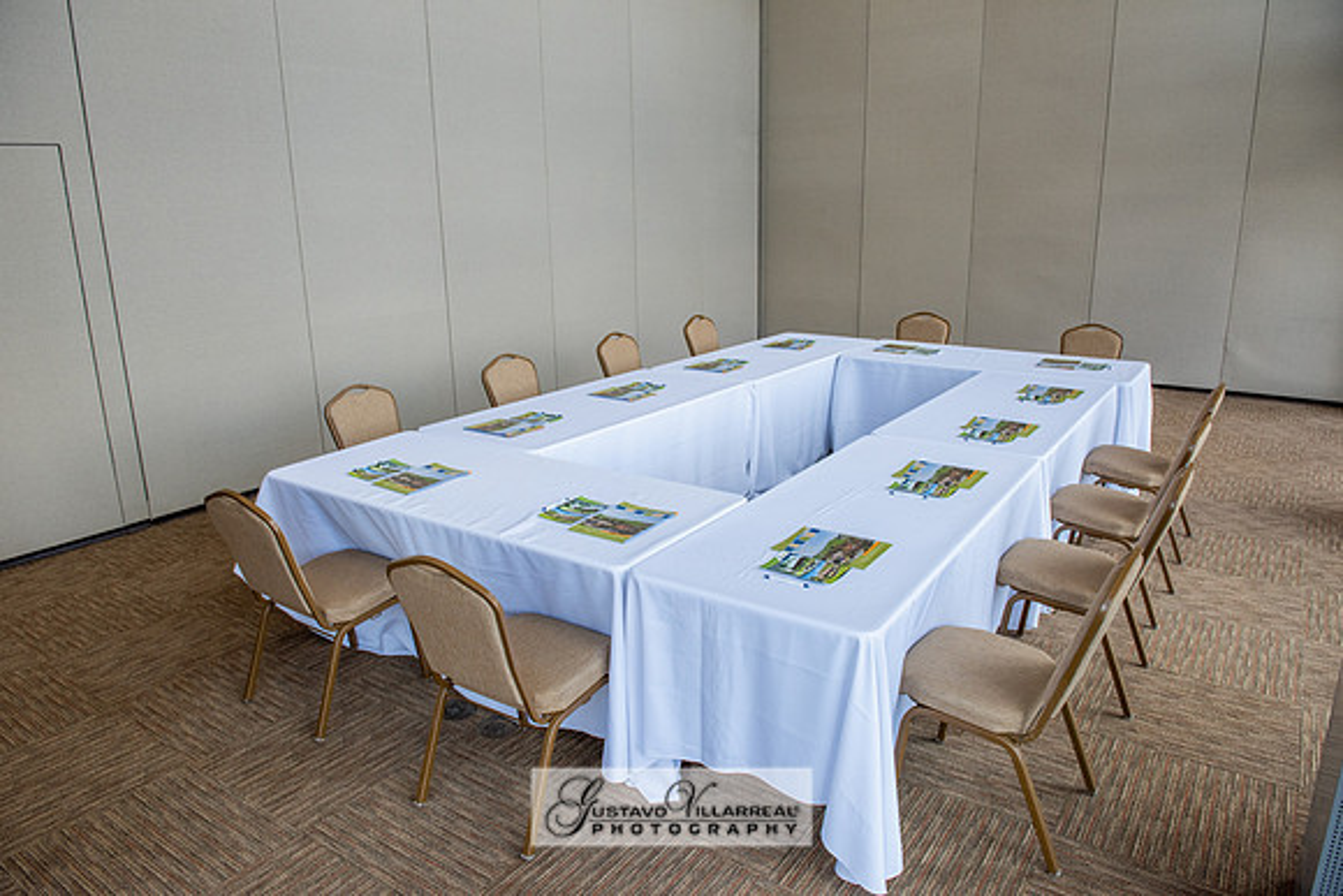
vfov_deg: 53.2
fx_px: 896
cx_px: 672
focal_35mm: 24
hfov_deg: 73.7
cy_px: 448
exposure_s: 1/250
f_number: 6.3
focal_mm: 24
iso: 800
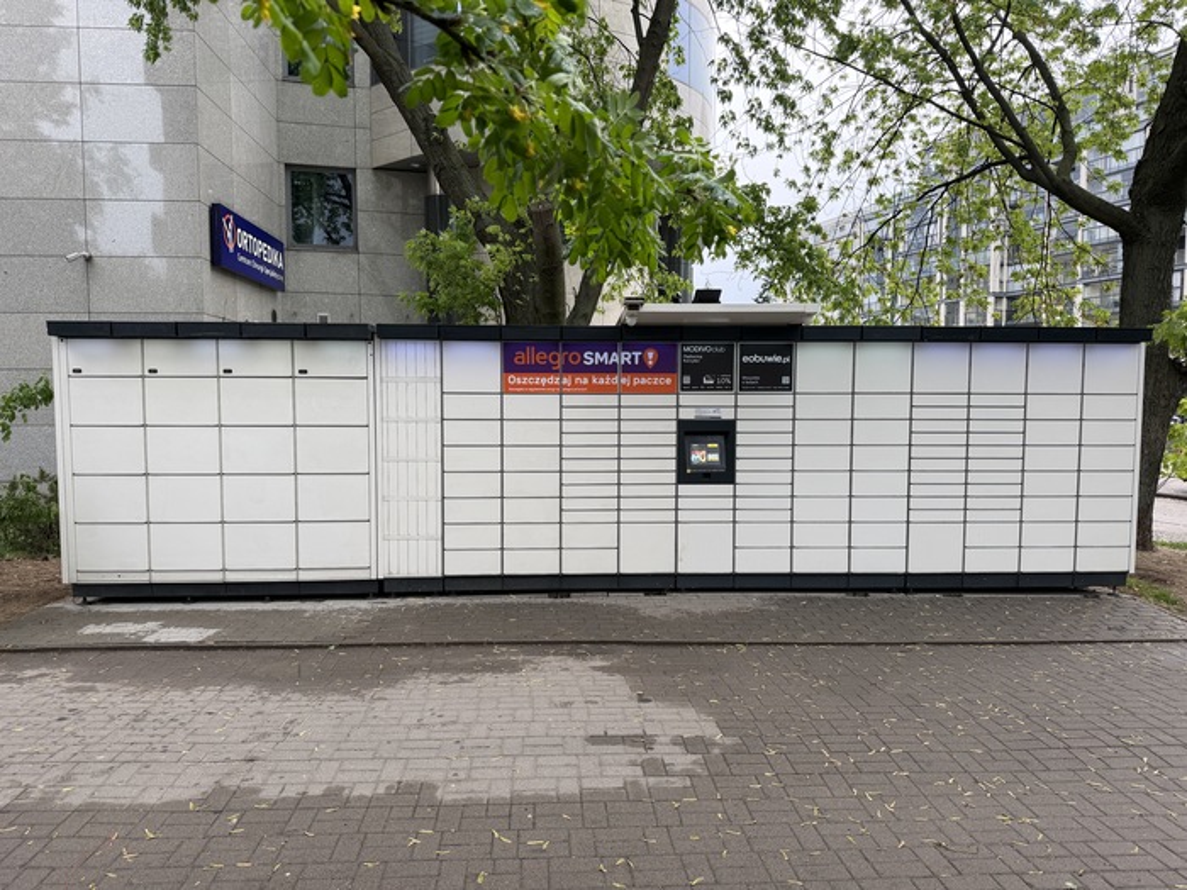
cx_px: 594
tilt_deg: -4.3
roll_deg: -0.4
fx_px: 823
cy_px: 445
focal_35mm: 24
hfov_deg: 71.6
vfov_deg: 56.8
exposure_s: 1/261
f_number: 1.78
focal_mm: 6.76
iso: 80
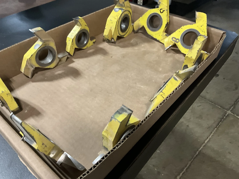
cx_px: 120
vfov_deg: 48.2
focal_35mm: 29
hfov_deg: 61.7
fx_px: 200
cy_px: 90
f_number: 1.8
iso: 320
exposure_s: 1/40
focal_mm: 3
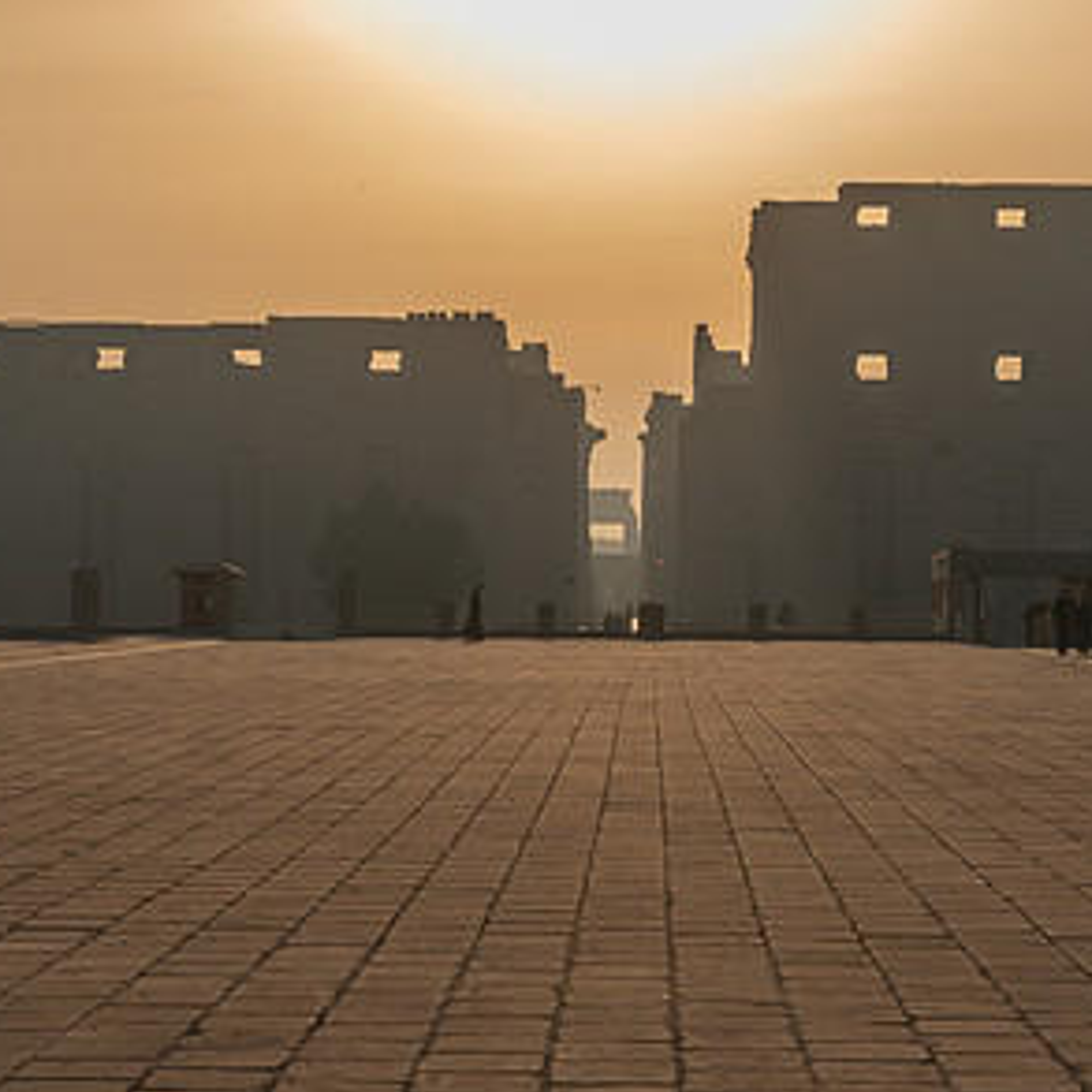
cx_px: 659
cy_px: 651
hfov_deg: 14.4
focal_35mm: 121
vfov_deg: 14.4
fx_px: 4319
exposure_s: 1/125
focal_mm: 66
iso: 100
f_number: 11
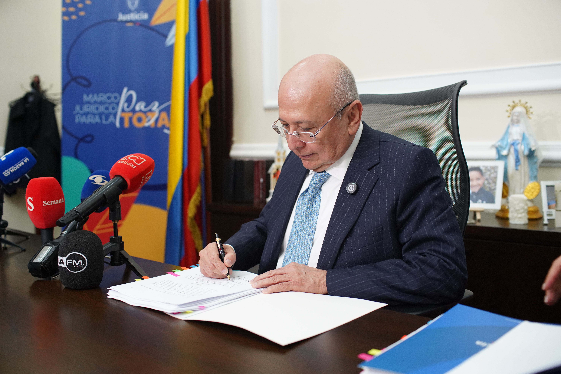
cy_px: 187
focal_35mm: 35
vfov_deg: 37.9
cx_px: 280
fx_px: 545
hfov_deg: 54.4
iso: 2500
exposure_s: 1/160
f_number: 3.2
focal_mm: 35
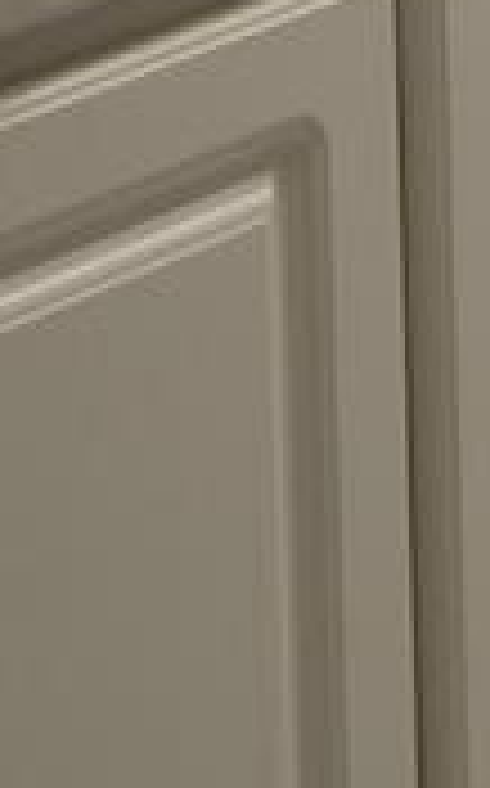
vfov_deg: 8.0
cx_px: 537
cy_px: -1468
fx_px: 4948
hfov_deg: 5.6
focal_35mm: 231
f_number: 4.5
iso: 400
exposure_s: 1/80
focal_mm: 22
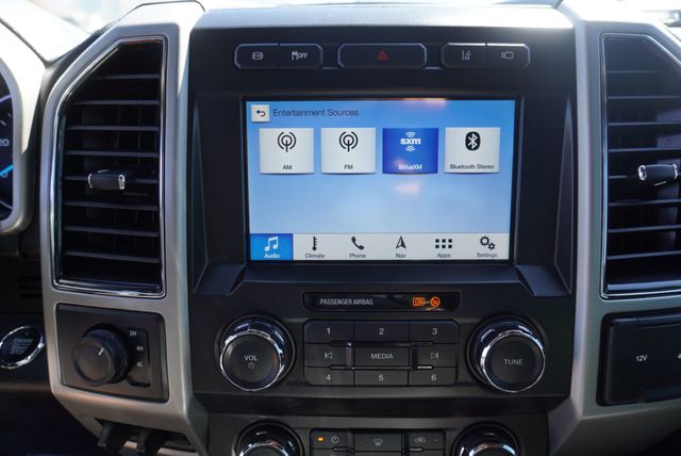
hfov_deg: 73.7
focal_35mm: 24
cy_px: 228
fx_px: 454
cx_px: 340
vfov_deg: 53.2
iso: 100
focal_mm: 16
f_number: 4.5
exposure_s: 1/80
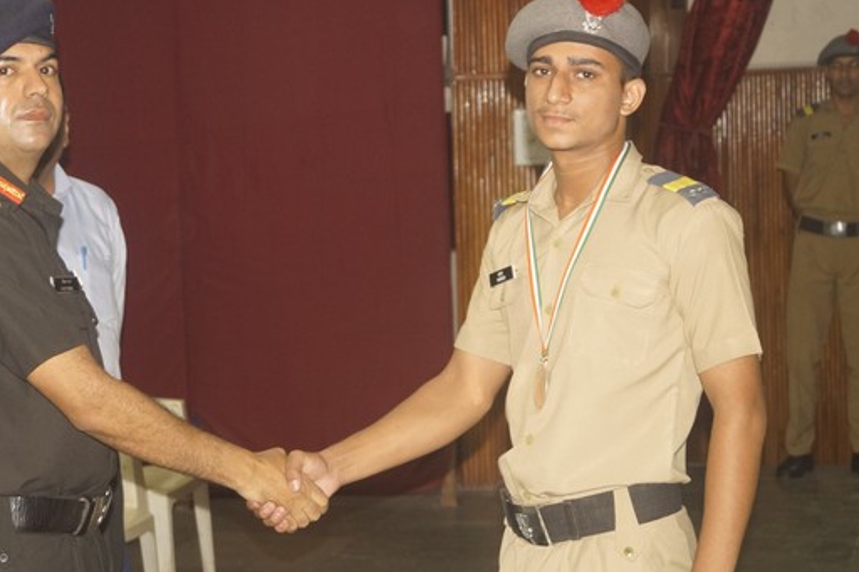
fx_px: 1956
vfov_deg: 16.6
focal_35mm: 82
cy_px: 267
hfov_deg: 24.7
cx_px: 356
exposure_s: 1/60
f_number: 5
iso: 800
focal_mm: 40
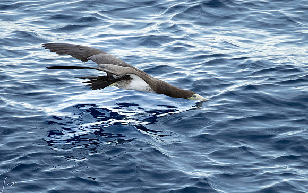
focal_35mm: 863
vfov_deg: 1.5
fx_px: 7253
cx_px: 157
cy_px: 122
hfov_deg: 2.4
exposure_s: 1/2000
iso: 1600
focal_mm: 400
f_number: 5.6
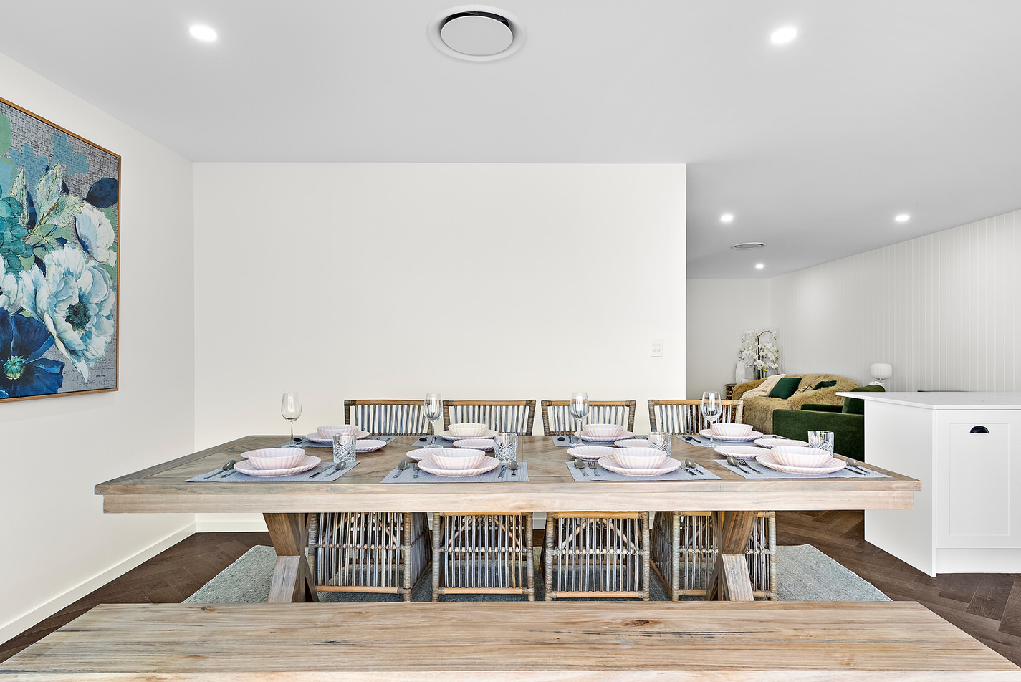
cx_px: 519
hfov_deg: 83.9
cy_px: 348
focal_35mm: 20
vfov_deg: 62.0
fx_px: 568
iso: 400
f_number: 8
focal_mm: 19
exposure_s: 1/50
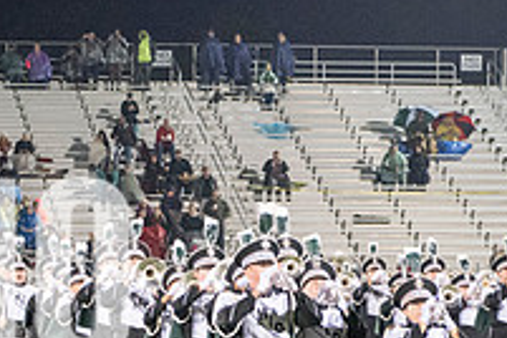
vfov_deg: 6.8
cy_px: 296
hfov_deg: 10.1
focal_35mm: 202
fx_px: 2845
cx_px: -61
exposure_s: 1/200
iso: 5000
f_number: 5.6
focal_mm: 70
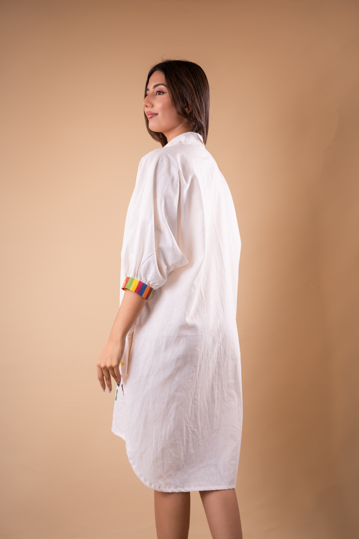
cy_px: 270
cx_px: 180
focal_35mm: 51
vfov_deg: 38.9
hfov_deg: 26.5
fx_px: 763
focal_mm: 51
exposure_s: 1/200
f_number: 2.8
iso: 160
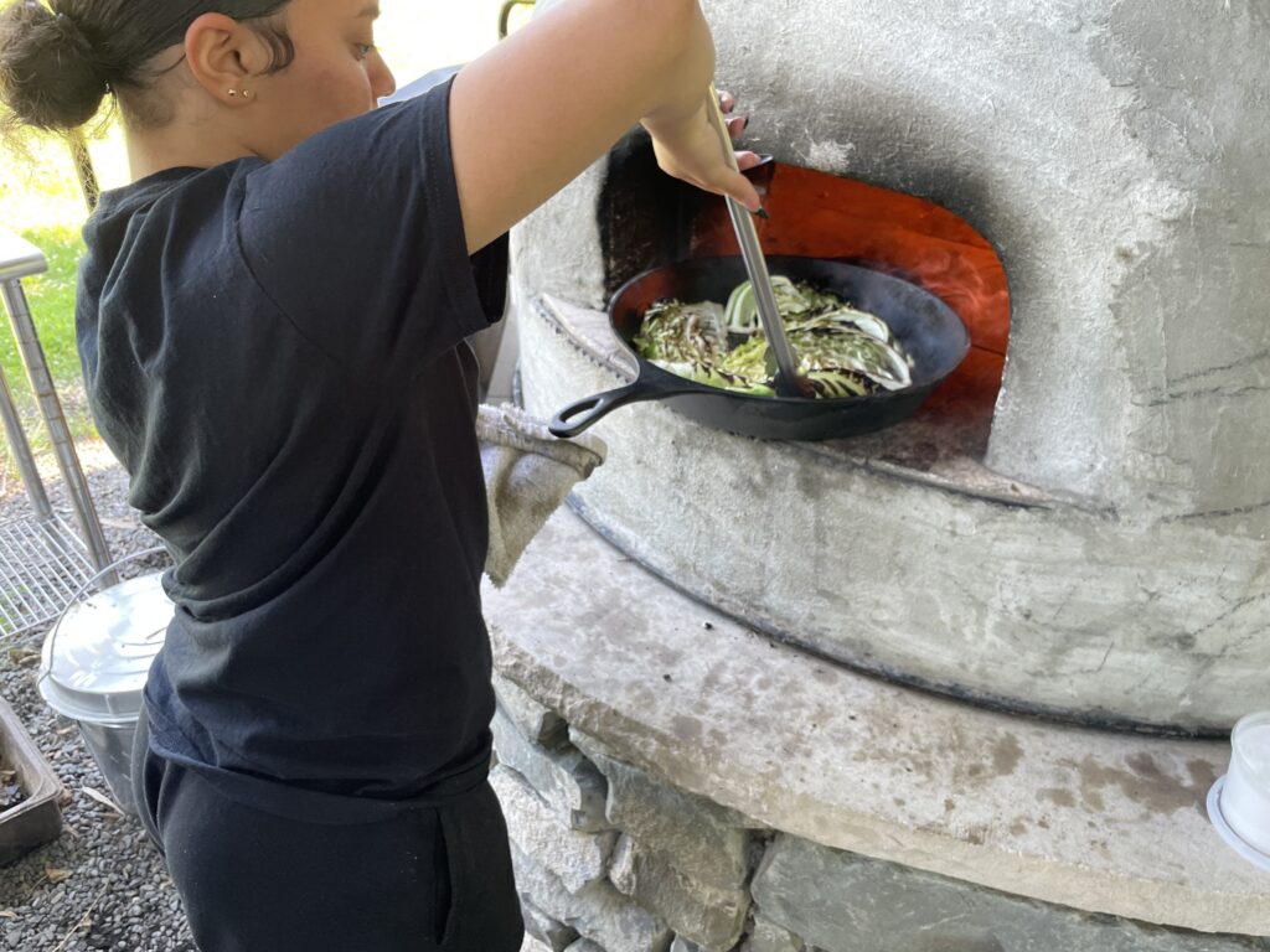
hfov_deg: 67.3
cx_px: 635
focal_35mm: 26
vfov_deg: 53.1
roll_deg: -0.7
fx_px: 954
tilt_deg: -33.7
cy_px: 476
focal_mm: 4.2
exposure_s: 1/121
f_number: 1.6
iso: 100
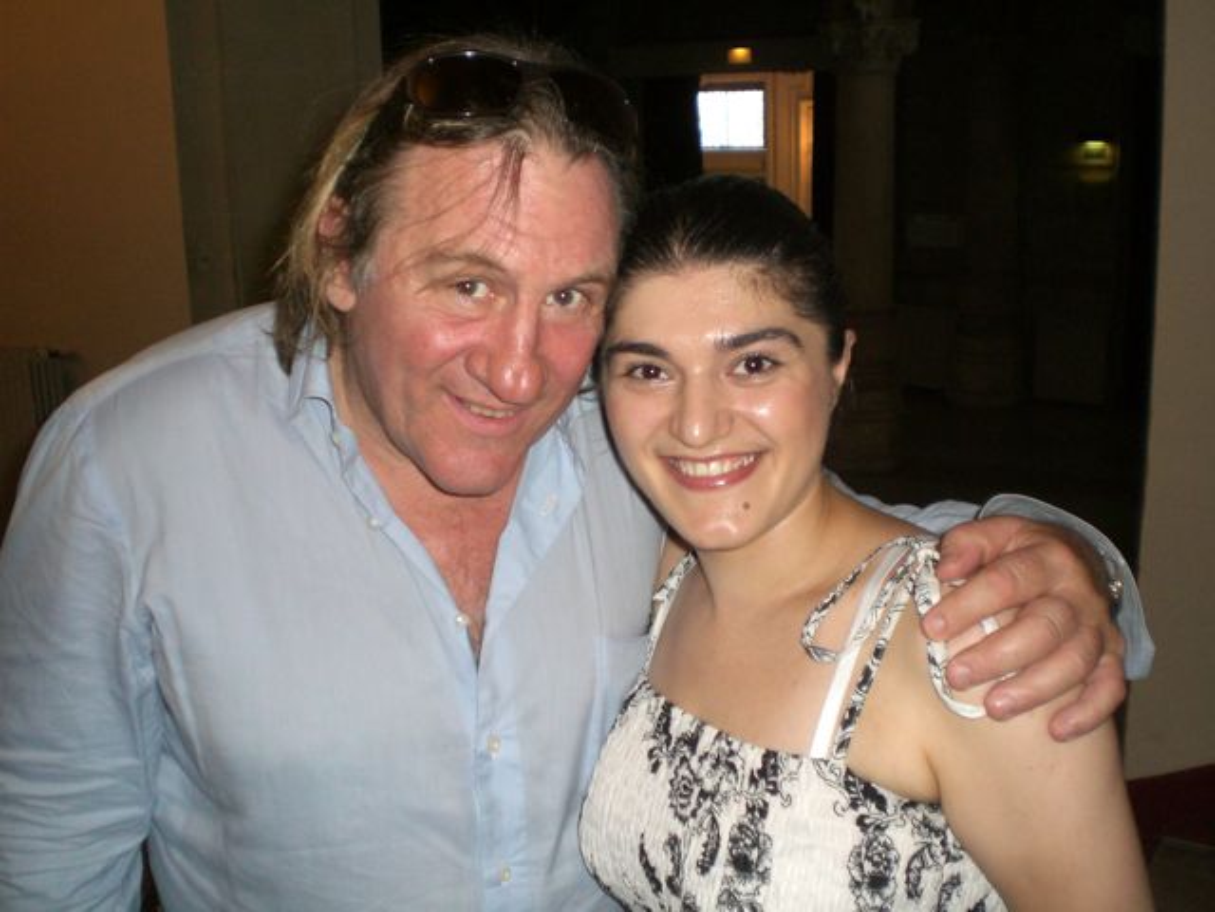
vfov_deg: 37.7
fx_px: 1334
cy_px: 456
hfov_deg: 49.0
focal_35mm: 38
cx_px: 608
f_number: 3.1
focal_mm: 6.3
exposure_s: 1/60
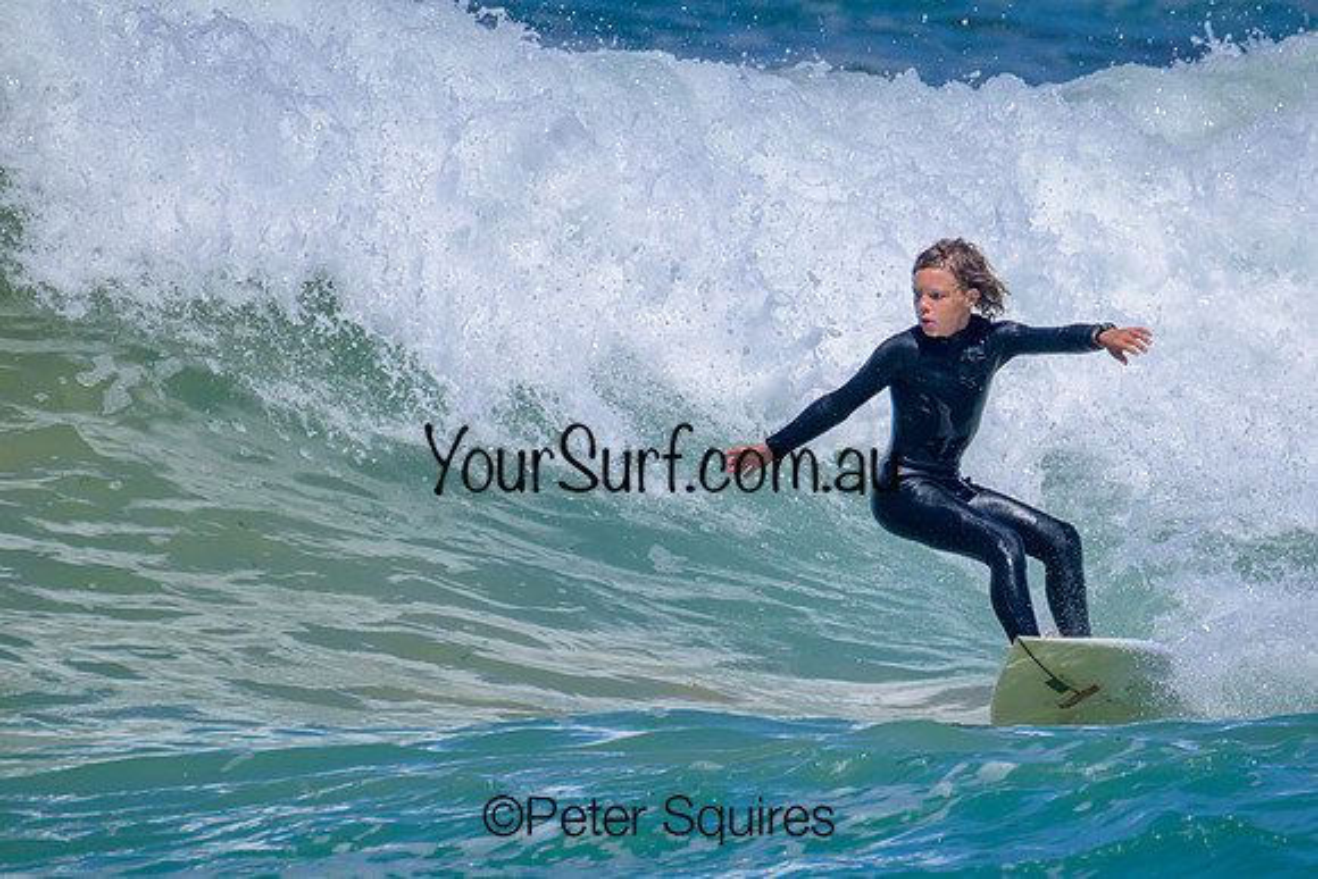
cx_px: 896
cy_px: 592
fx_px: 39841
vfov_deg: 1.3
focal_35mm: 1088
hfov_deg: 1.9
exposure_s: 1/2000
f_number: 11
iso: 560
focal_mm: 800
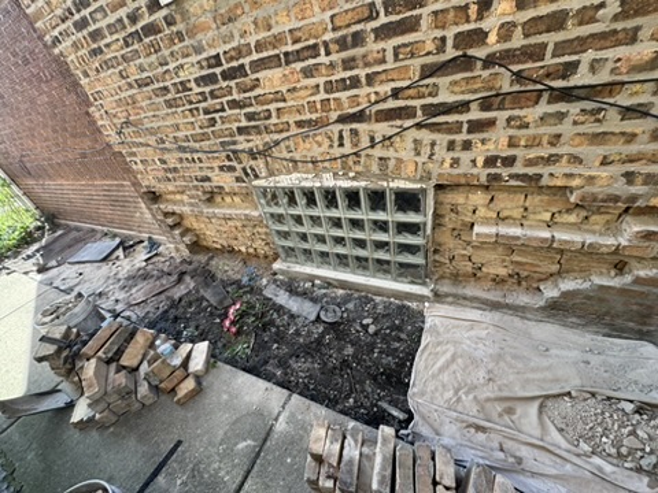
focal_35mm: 14
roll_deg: +14.1
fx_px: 266
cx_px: 329
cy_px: 246
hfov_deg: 102.1
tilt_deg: -36.2
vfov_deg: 85.7
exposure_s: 1/105
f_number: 2.2
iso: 40
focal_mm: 2.22
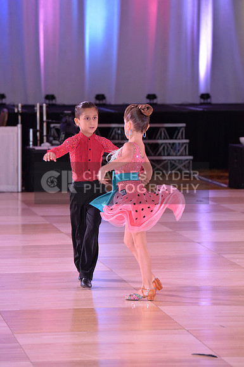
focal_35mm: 200
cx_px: 122
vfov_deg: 10.3
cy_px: 184
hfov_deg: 6.8
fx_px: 2039
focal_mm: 200
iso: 2000
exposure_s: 1/250
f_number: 5.6
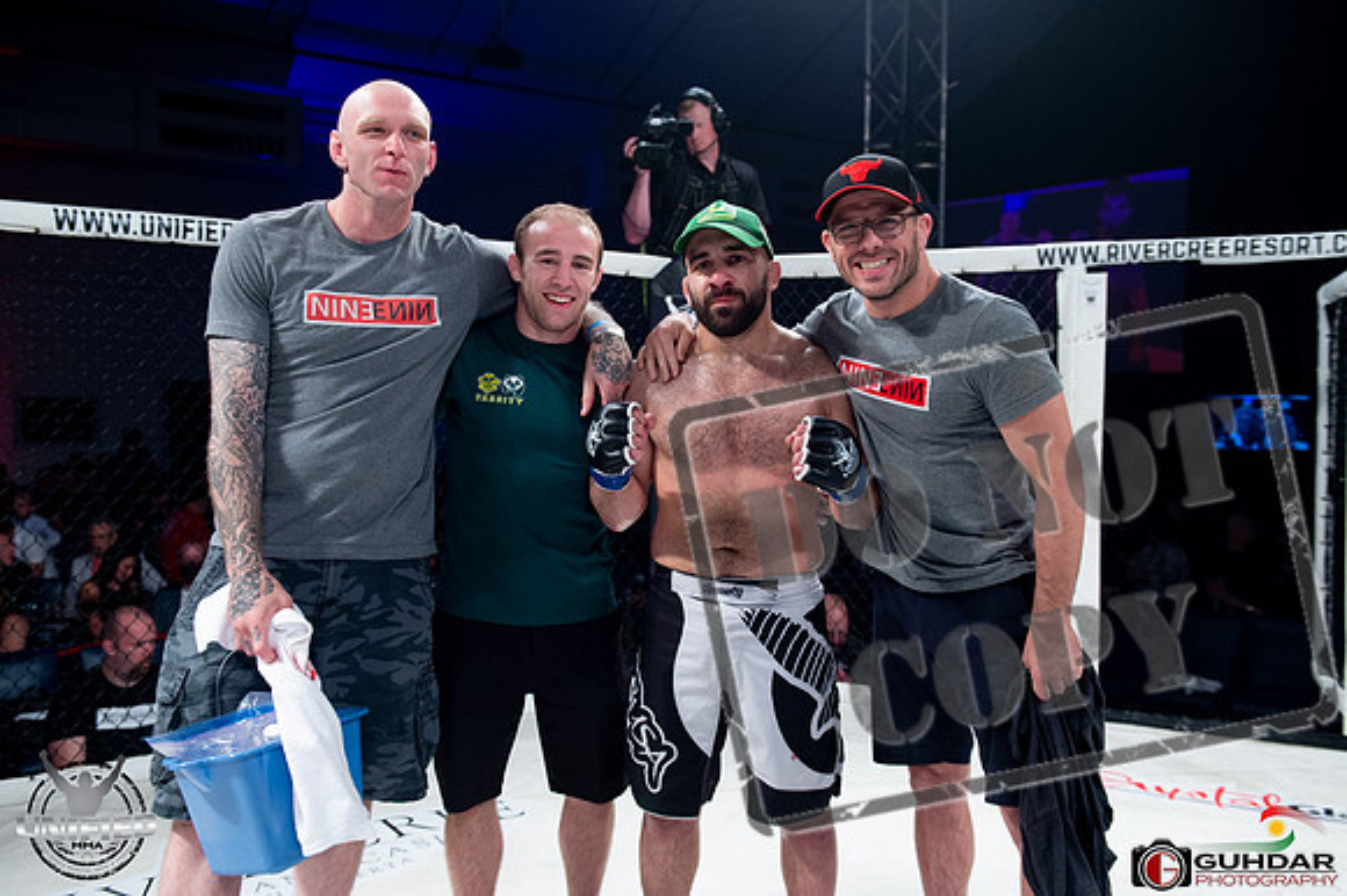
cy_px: 448
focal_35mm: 31
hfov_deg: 60.7
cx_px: 674
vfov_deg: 42.6
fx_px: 1150
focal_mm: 29
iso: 1600
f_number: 4
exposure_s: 1/500
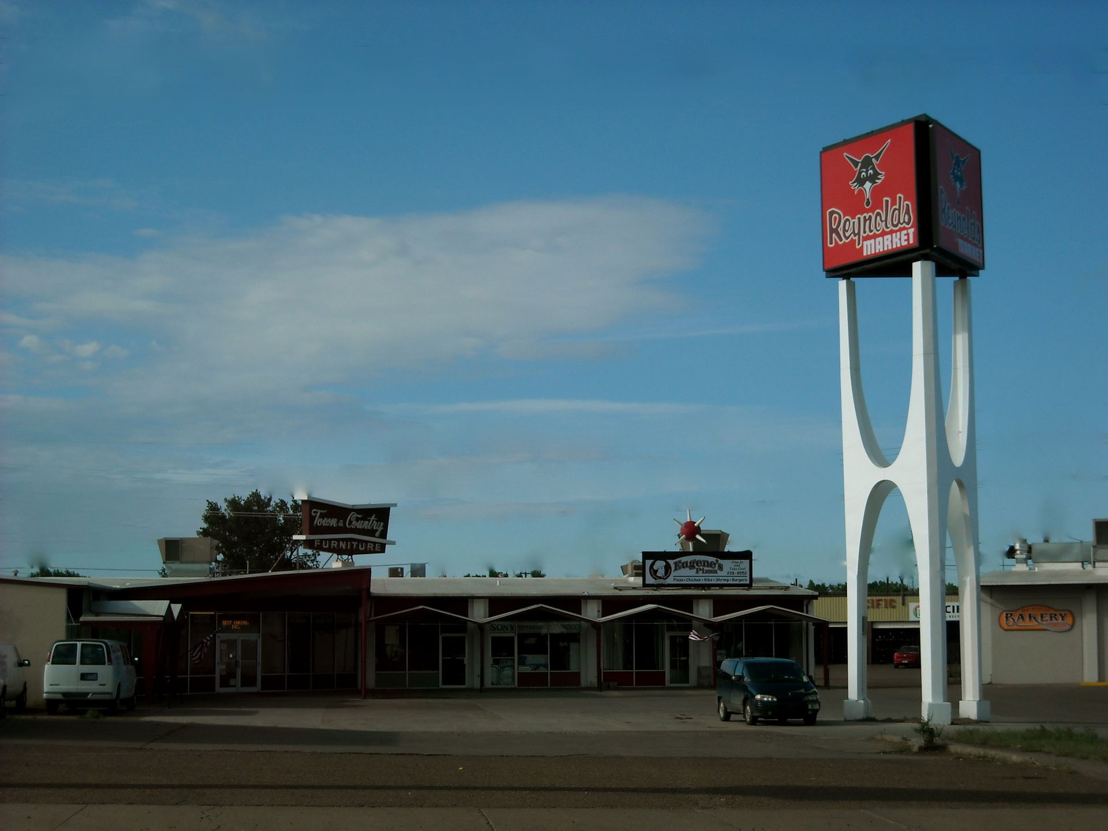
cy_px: 416
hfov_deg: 28.6
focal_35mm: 68
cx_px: 554
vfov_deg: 21.6
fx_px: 2177
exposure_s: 1/250
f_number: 7.3
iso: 64
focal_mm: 11.02
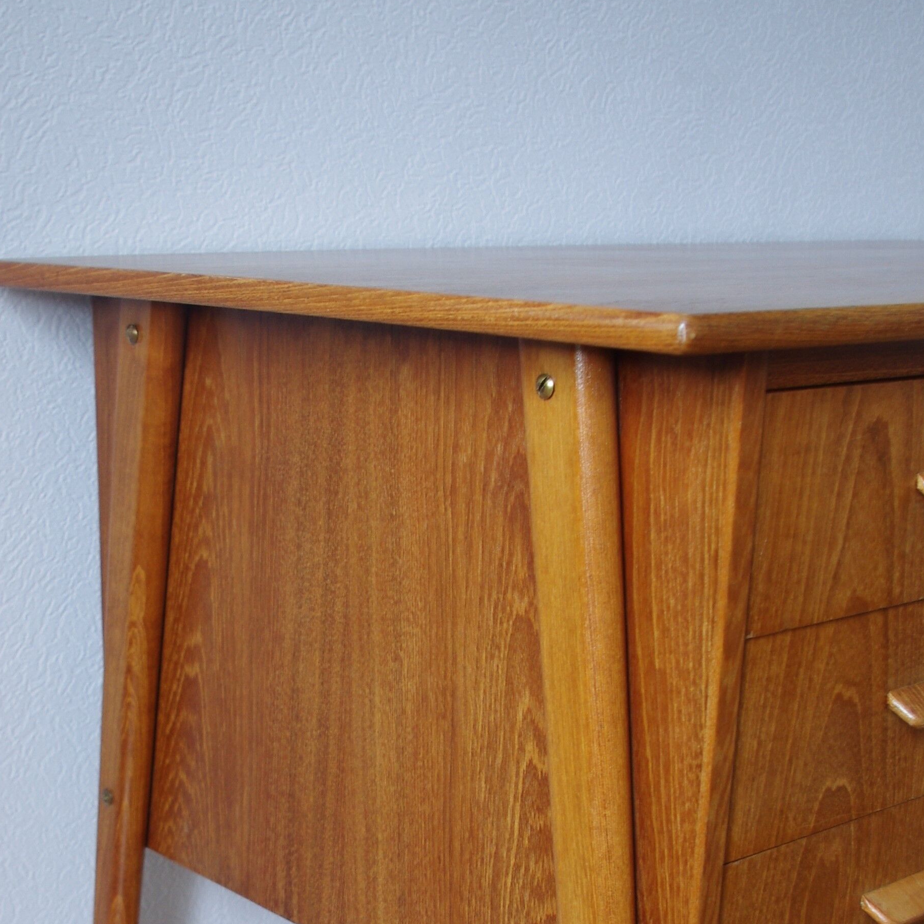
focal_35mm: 48
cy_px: 847
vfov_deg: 33.3
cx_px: 485
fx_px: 1450
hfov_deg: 35.3
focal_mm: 20
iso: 400
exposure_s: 1/60
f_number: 4
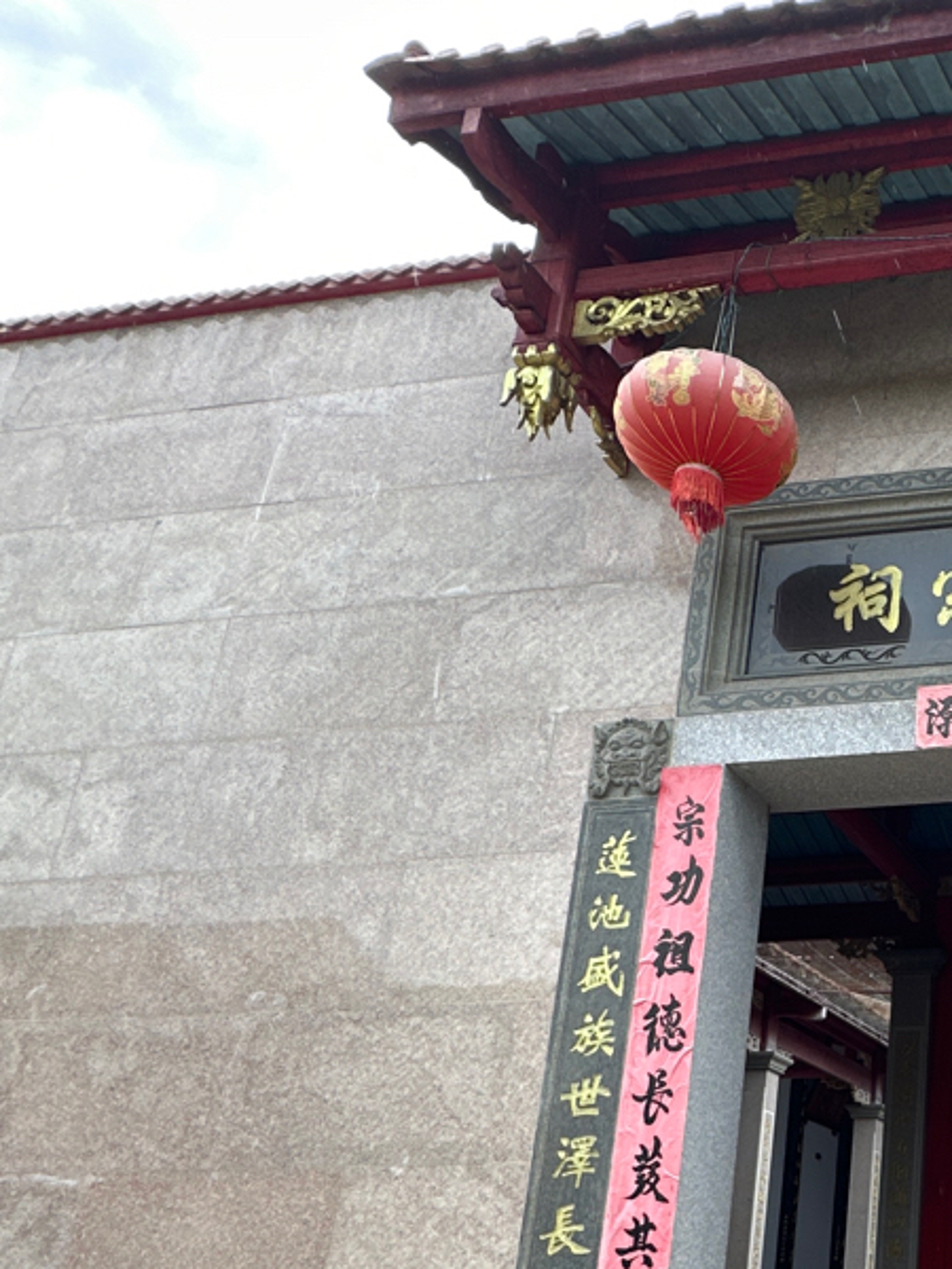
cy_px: 888
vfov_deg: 51.2
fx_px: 1283
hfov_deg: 33.7
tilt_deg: +19.3
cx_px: 1116
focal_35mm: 35
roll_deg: -1.0
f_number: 2.2
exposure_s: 1/282
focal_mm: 2.22
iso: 40
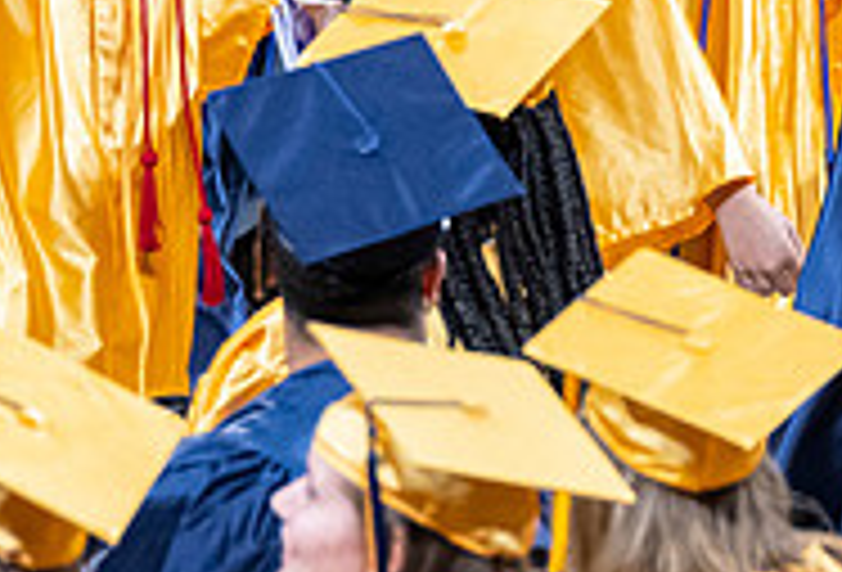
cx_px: 1669
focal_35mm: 922
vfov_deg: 1.5
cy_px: -330
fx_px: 21688
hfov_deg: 2.2
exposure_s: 1/200
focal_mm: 200
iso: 2000
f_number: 4
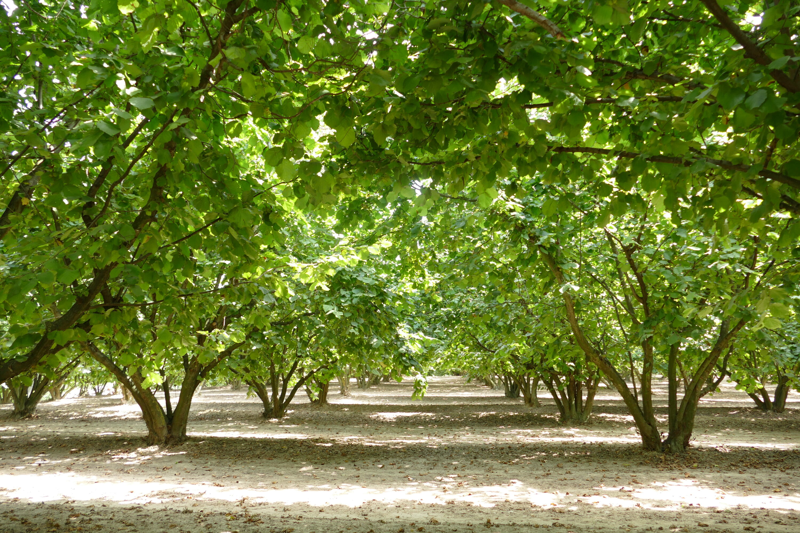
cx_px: 400
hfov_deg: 71.5
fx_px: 556
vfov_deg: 51.3
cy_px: 266
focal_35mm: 25
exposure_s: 1/100
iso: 125
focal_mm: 9.12
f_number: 2.8
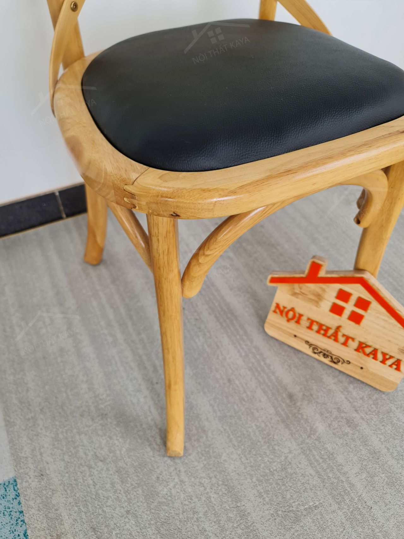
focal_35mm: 25
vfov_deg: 69.4
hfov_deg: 54.9
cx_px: 202
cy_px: 270
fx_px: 389
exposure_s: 1/100
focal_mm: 7
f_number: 1.8
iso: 50
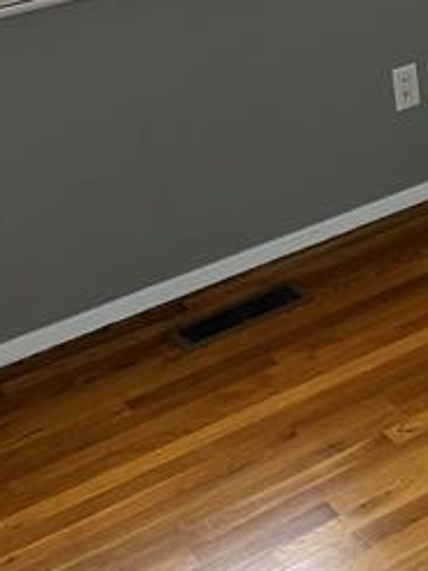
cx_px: 504
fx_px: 1336
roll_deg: +6.3
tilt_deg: -12.7
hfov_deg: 17.4
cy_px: -97
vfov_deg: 22.4
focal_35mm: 81
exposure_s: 1/60
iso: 160
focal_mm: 5.7
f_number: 1.5
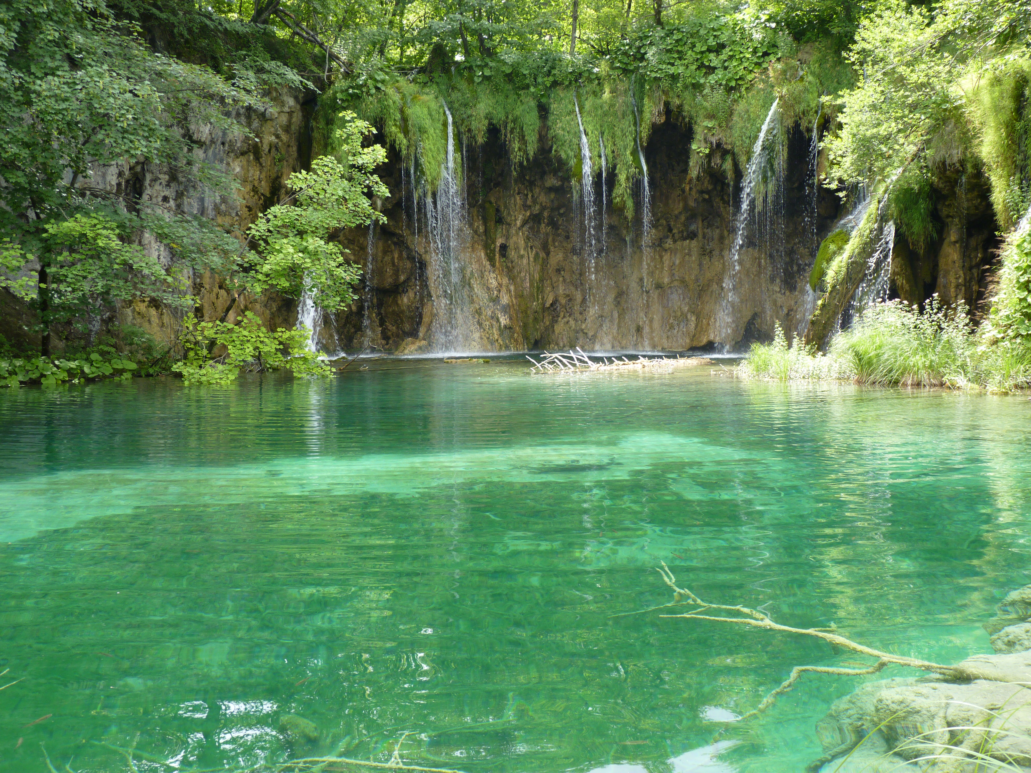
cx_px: 516
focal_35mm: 35
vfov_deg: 40.7
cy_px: 386
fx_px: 1042
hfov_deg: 52.6
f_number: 3
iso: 80
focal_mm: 6.2
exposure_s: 1/125
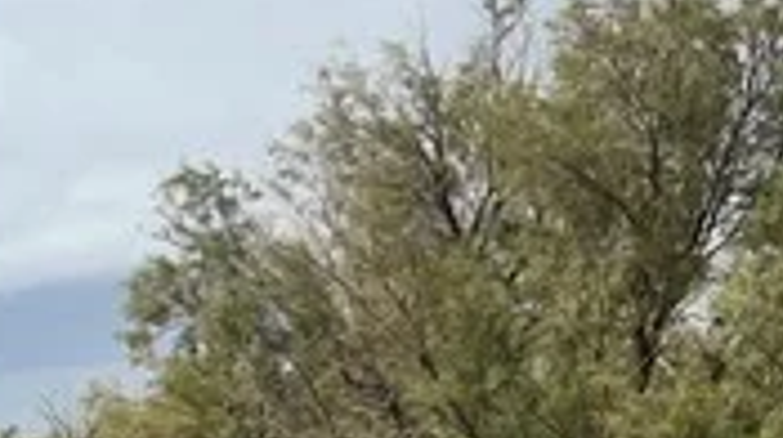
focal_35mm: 166
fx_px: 3443
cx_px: -1248
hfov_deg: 10.6
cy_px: 1099
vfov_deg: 6.8
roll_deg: +1.9
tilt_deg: -3.2
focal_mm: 5.7
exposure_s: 1/9434
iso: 50
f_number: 1.5
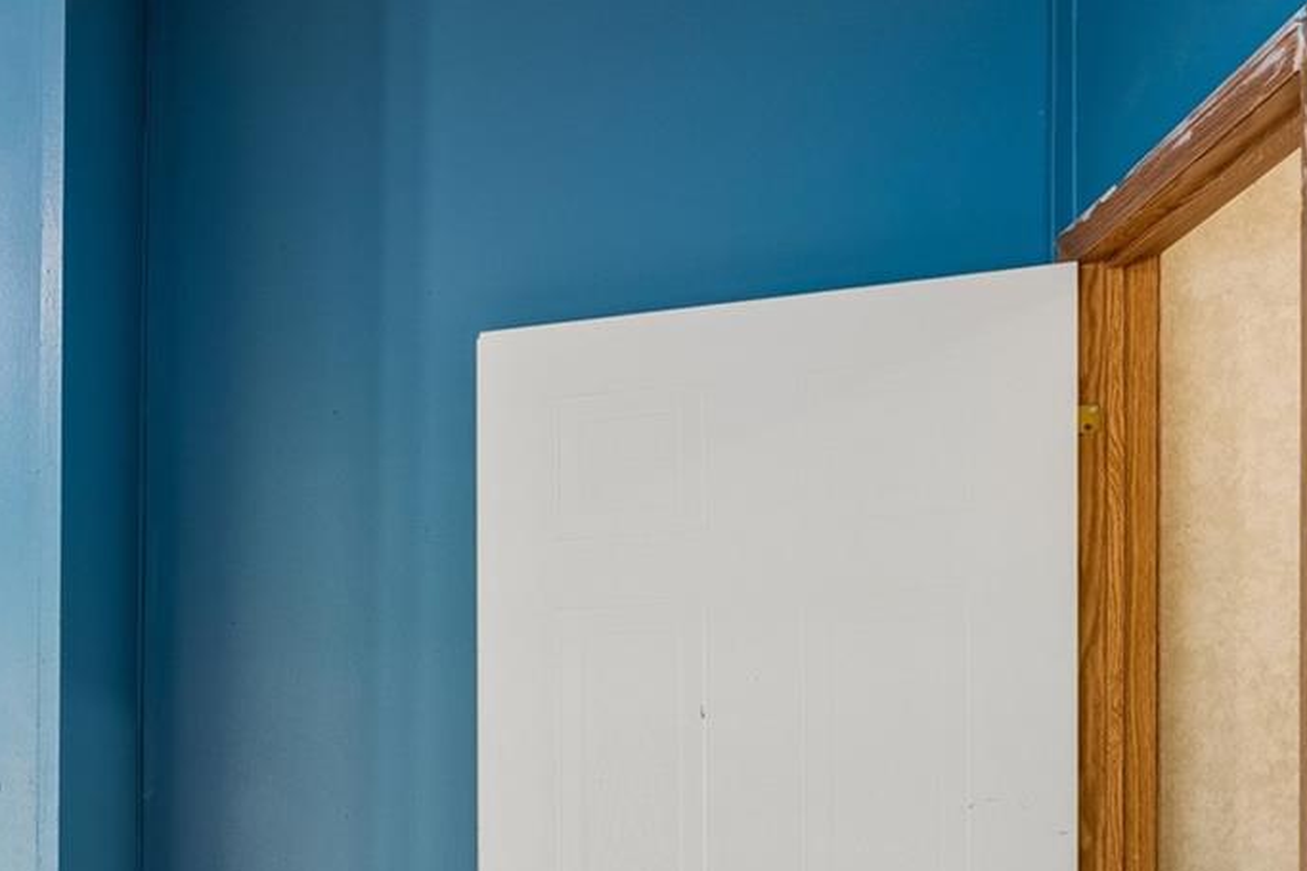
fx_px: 1764
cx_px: -417
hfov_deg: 31.0
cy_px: 811
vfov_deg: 26.6
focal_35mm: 49
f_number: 13
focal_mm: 16.2
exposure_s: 1/2.5
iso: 400
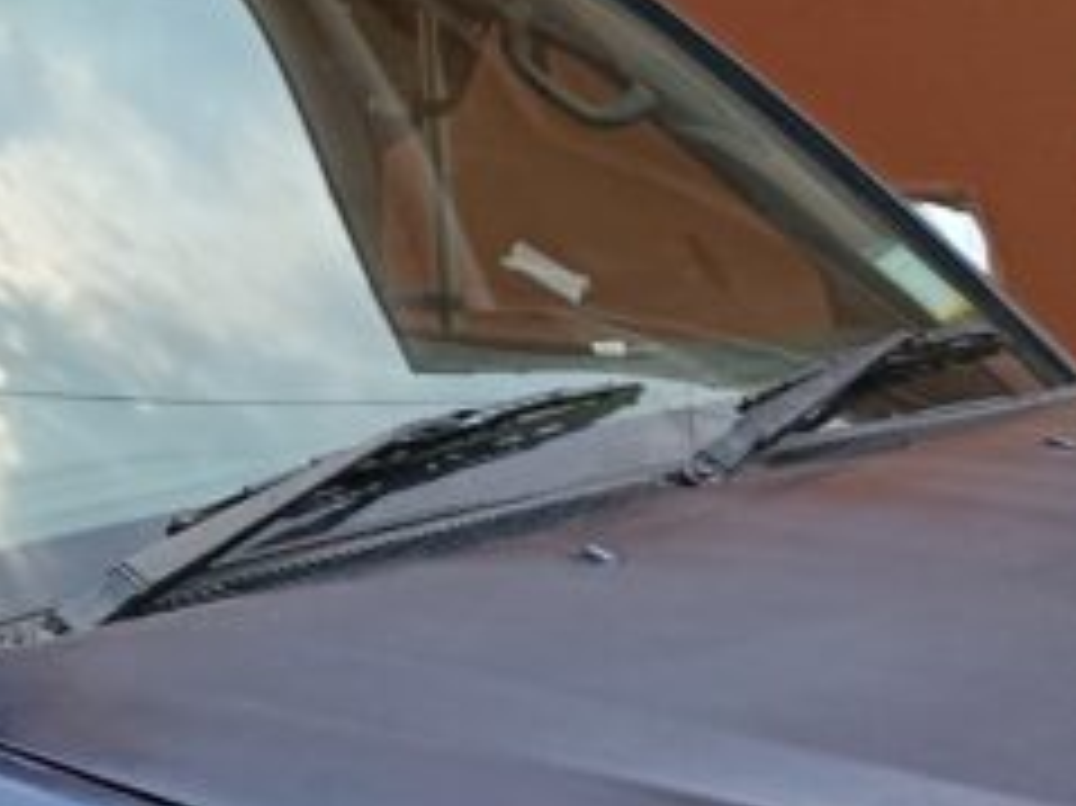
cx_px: -153
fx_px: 3200
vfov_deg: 14.3
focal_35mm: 103
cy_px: 306
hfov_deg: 18.3
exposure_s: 1/316
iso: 50
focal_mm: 5.24
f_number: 1.7
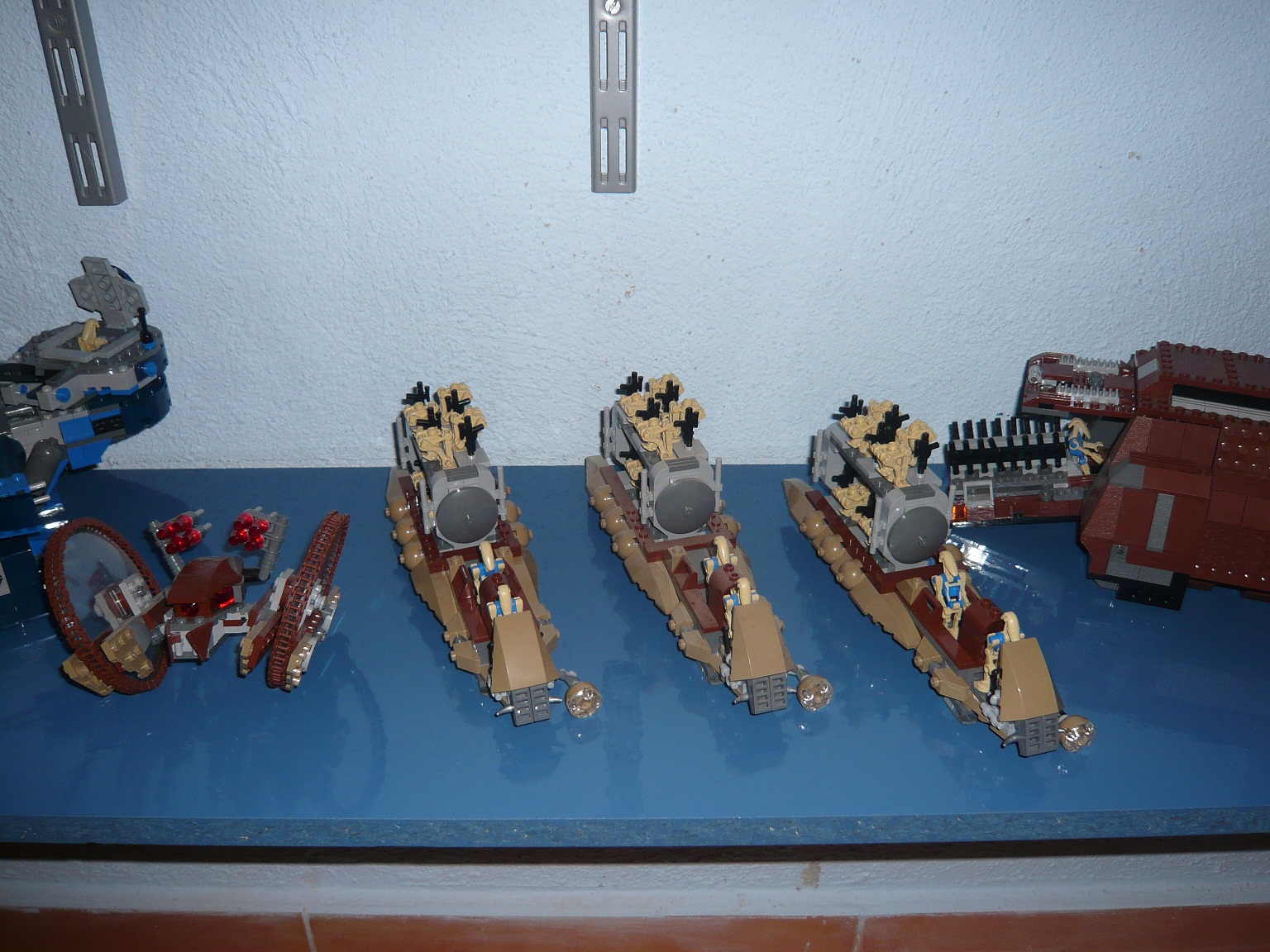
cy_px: 476
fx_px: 1101
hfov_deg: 60.0
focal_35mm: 30
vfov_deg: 46.8
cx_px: 635
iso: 100
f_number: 2.9
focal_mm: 4.9
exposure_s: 1/30
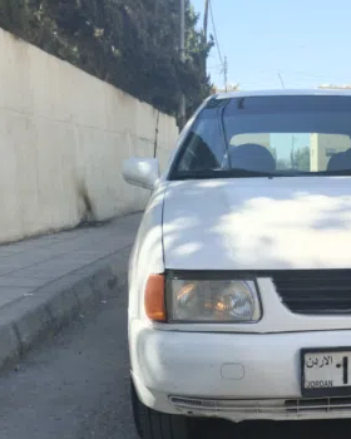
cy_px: 300
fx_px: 532
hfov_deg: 33.4
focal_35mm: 41
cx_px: 350
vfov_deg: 44.0
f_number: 1.6
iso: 50
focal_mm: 4.11
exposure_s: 1/200
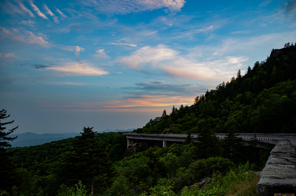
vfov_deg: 47.7
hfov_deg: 67.5
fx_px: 222
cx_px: 148
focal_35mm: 27
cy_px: 98
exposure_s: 1/8
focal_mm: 18
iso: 100
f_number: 3.5
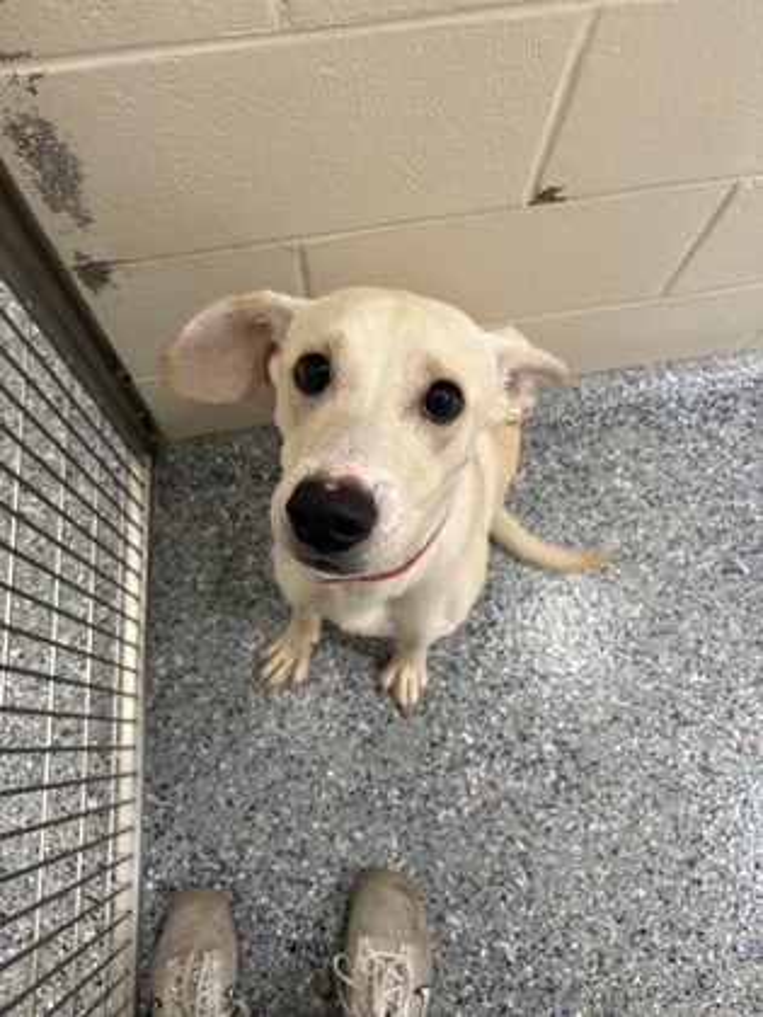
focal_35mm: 26
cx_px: 382
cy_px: 508
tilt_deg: -72.0
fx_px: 764
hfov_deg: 53.1
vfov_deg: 67.3
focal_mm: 5.96
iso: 125
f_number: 1.6
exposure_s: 1/75
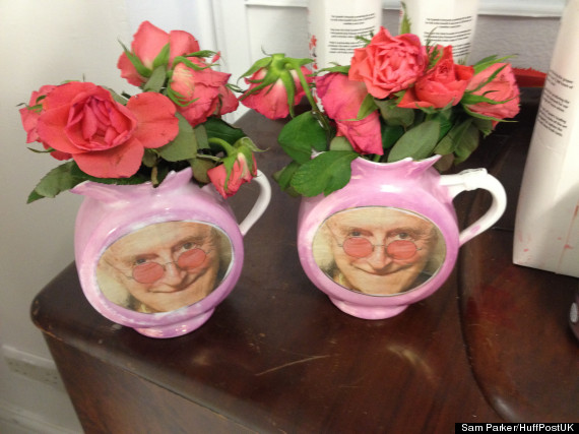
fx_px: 585
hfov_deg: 52.6
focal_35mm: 35
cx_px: 290
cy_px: 217
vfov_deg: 40.7
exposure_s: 1/20
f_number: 2.4
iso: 200
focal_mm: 4.28
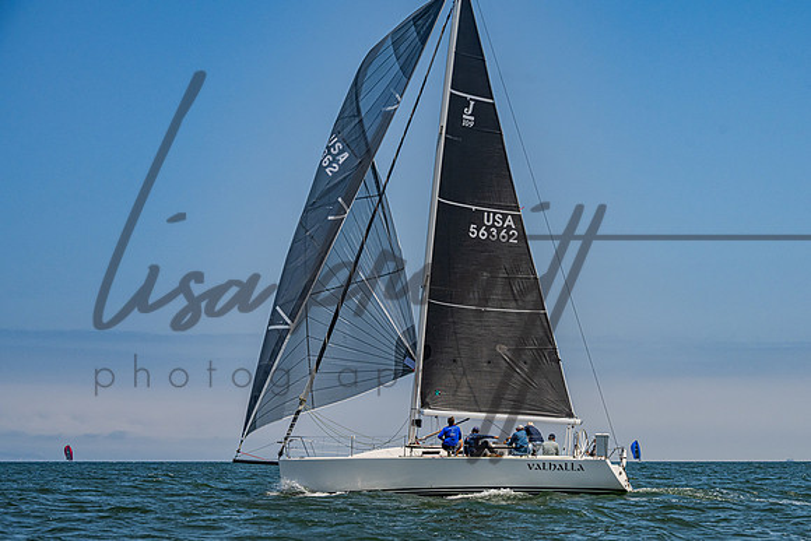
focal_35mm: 96
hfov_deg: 21.2
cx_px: 486
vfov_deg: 14.3
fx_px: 2163
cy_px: 322
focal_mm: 79
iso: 400
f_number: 8
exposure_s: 1/3200
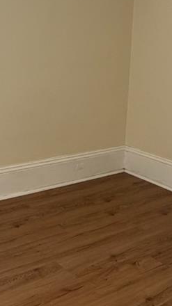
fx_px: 422
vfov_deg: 39.4
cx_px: 24
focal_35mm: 52
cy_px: 100
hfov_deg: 22.6
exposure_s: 1/121
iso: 100
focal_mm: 2.22
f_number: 2.2
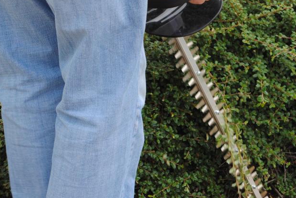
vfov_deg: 8.1
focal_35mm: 170
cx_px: 206
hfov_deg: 12.0
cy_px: 115
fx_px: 1400
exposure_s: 1/250
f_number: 8
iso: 400
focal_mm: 55
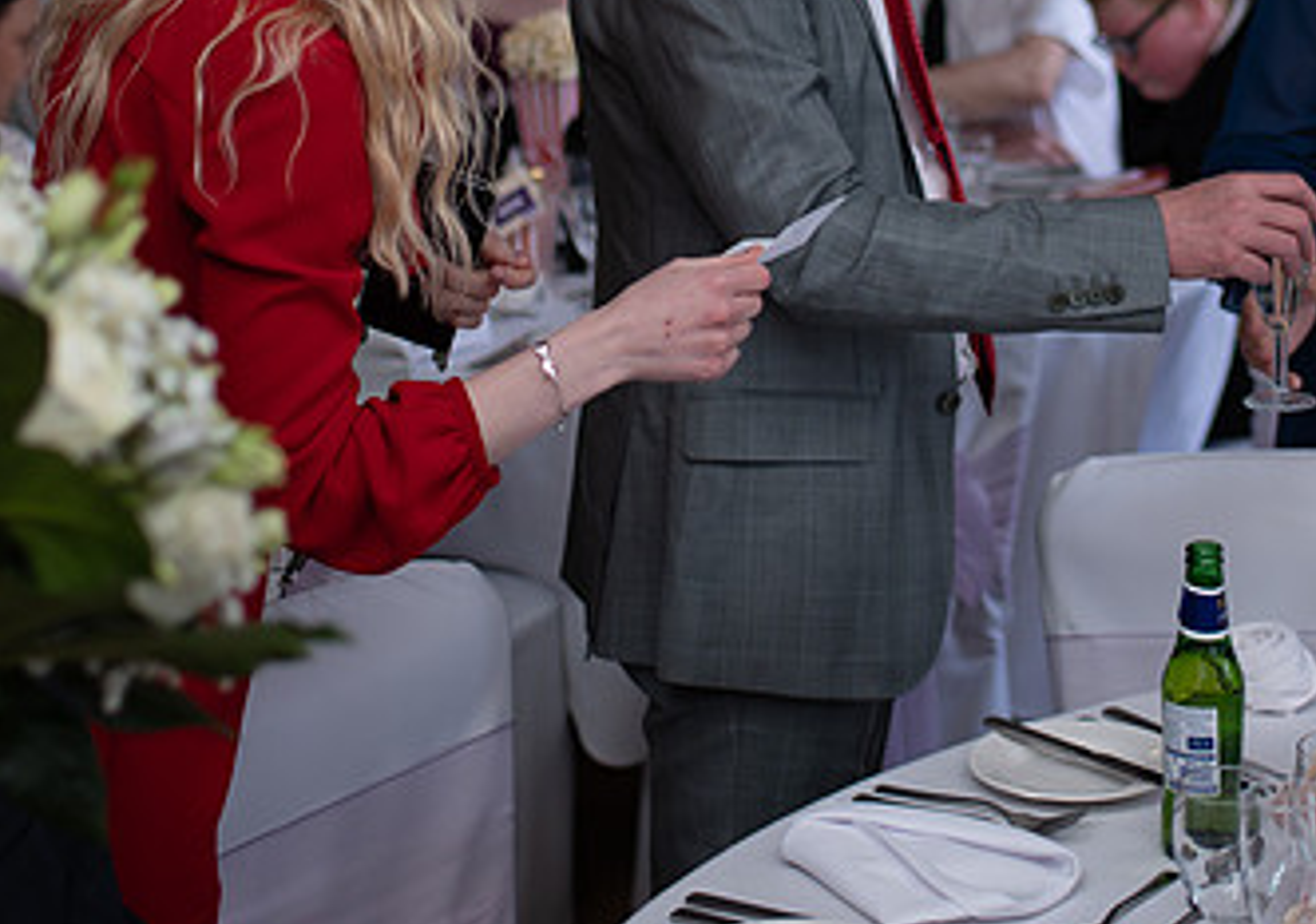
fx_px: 3270
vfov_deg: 15.6
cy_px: -102
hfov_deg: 22.7
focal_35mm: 88
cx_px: 879
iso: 100
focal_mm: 35
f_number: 2
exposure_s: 1/125
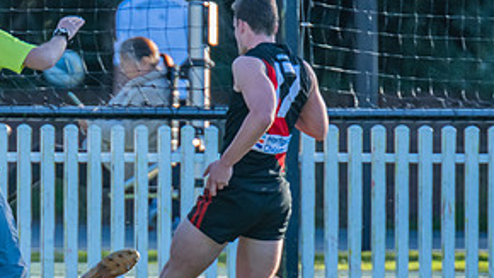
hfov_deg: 1.3
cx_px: -122
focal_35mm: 1616
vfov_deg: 0.8
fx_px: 21164
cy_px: 195
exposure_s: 1/1250
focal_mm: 550
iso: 800
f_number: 5.6
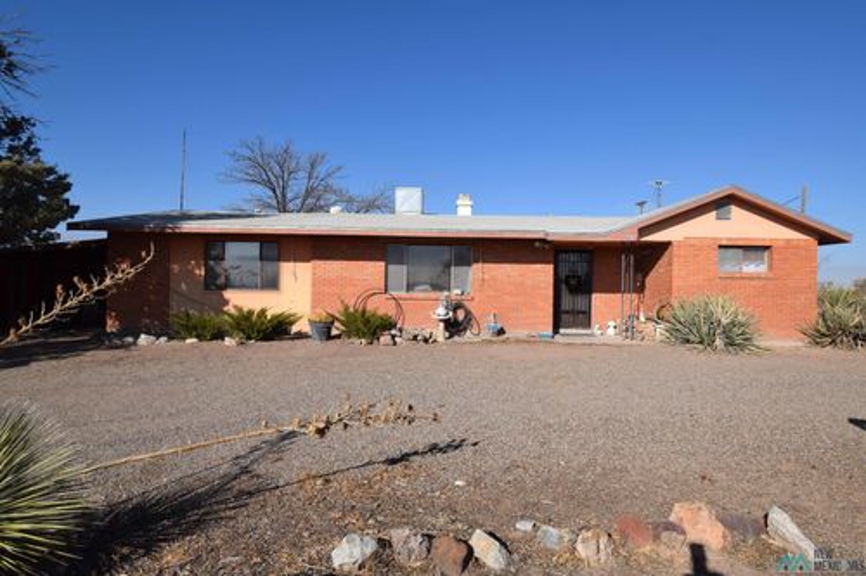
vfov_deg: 63.2
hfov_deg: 85.4
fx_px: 469
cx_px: 433
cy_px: 288
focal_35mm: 20
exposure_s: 1/500
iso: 200
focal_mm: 13
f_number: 11
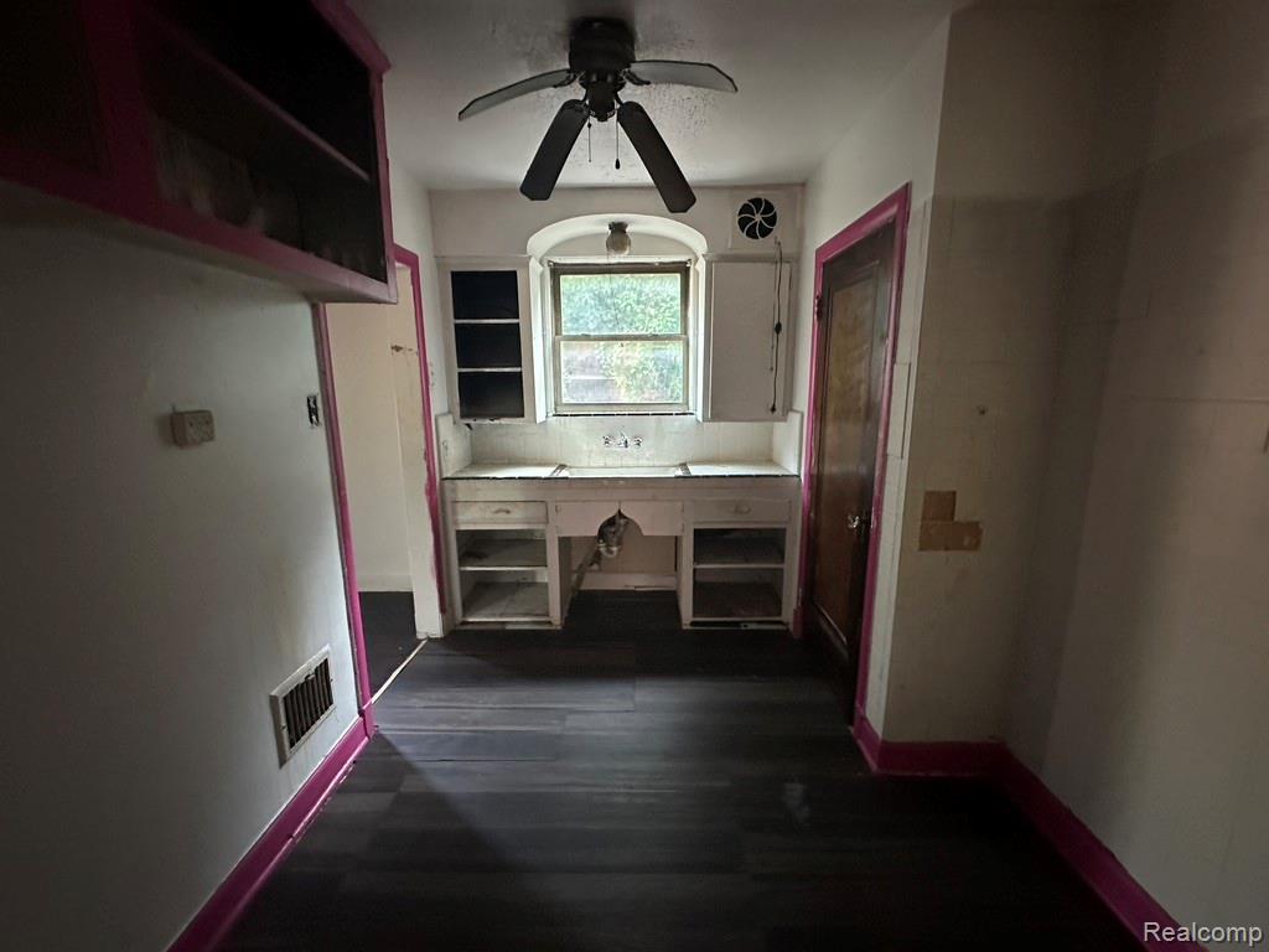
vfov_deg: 85.7
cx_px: 634
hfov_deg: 102.1
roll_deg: -1.0
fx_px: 513
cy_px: 476
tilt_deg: -10.8
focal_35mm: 14
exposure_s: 1/51
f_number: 2.2
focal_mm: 2.22
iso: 1250
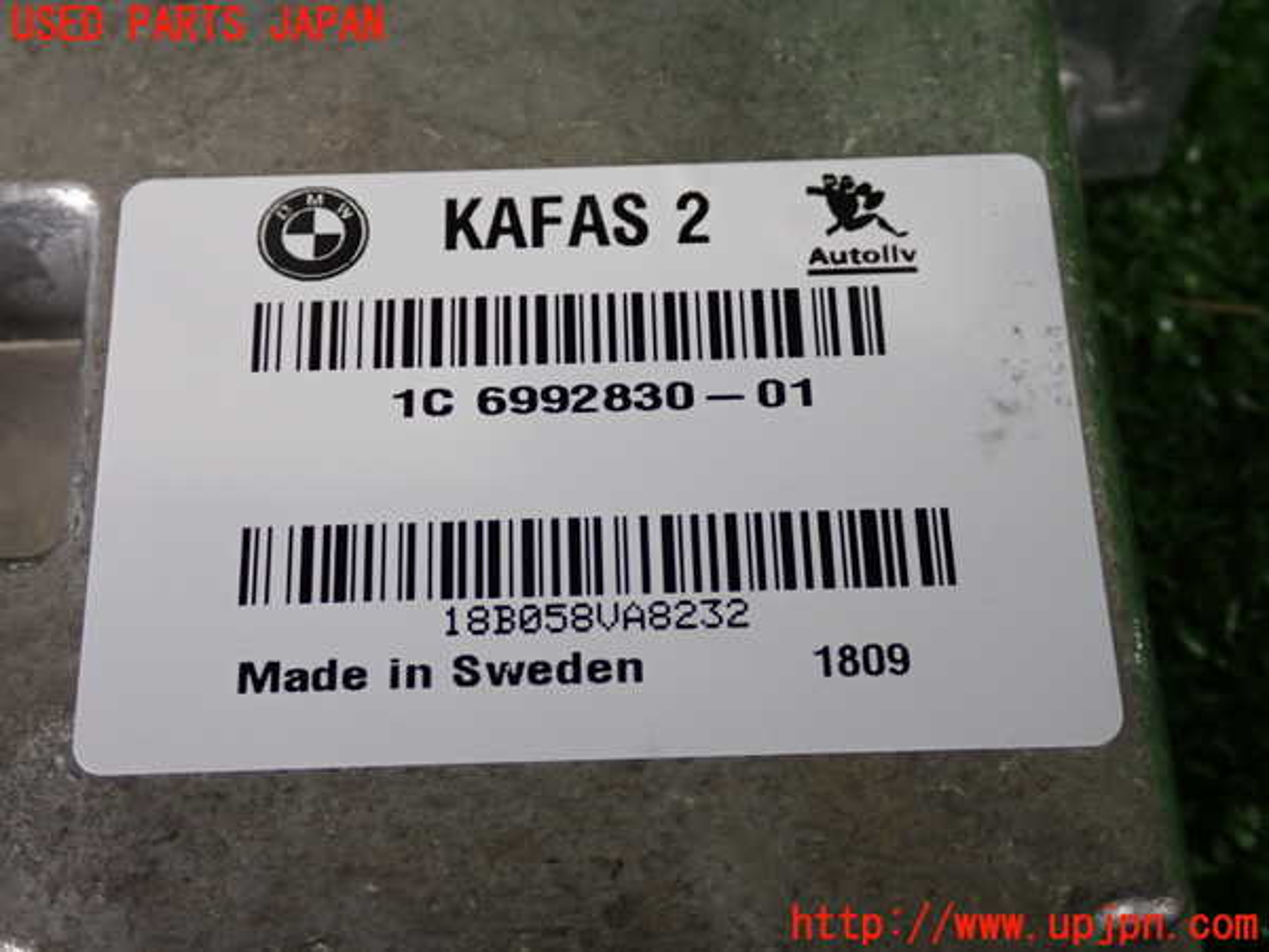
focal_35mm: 50
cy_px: 476
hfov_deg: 38.2
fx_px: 1833
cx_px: 634
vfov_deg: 29.1
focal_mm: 9.01
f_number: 3.2
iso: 200
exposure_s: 1/60
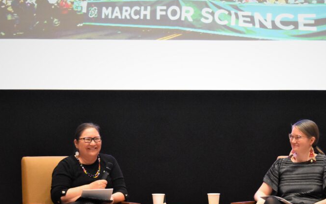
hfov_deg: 9.0
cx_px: 192
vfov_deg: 5.6
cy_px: 133
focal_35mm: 234
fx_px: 2079
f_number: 5.3
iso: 8000
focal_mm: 100
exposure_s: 1/250
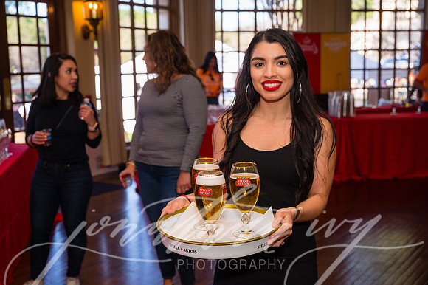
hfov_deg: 42.8
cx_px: 214
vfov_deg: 29.2
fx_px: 547
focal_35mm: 46
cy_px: 142
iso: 400
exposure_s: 1/200
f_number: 4.5
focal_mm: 46
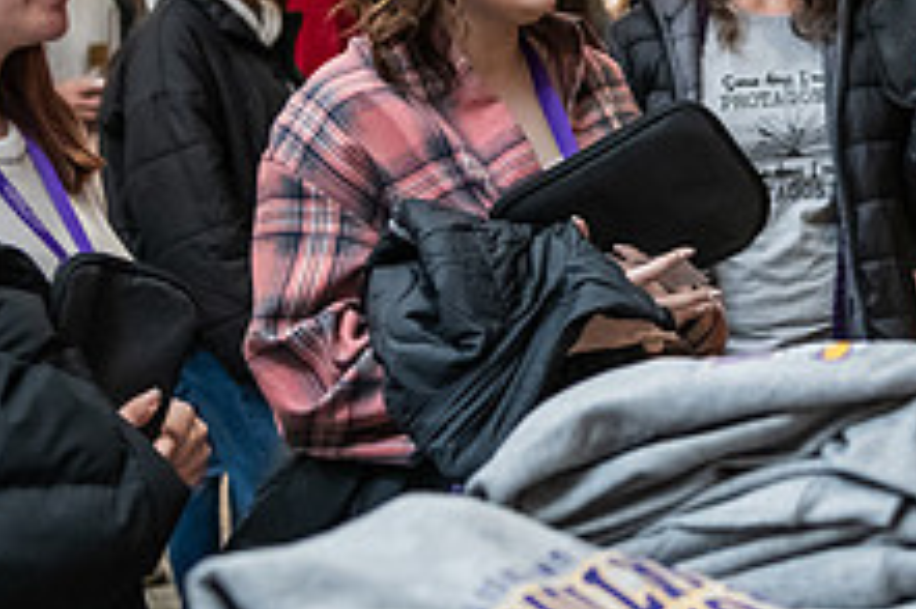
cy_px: 160
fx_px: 2670
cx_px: 879
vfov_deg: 13.0
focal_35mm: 105
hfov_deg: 19.0
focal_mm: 40
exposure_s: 1/200
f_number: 3.2
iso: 2500
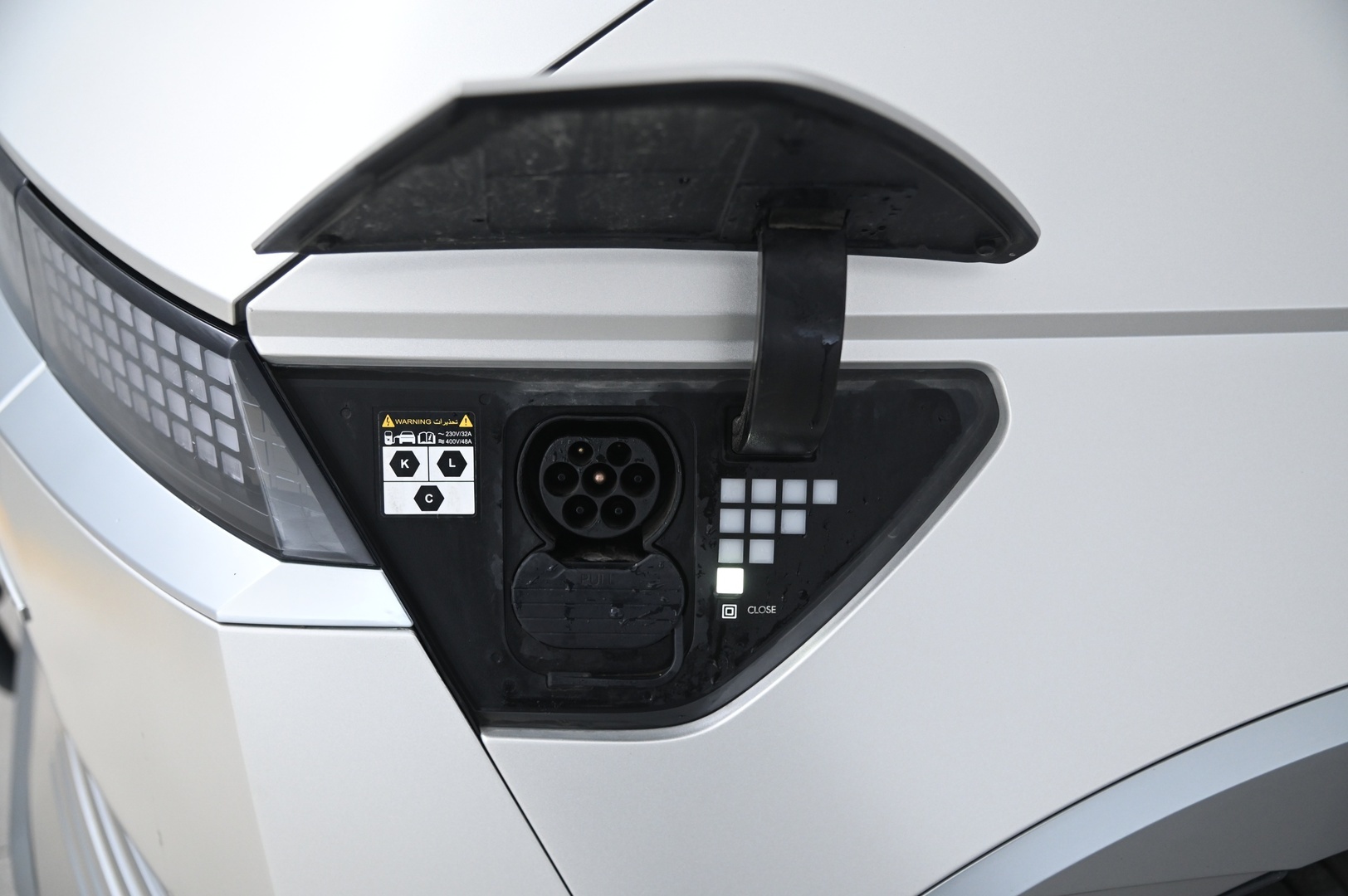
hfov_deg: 48.5
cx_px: 674
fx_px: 1497
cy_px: 448
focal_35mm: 40
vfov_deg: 33.3
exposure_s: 1/80
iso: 2000
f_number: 4
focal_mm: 40
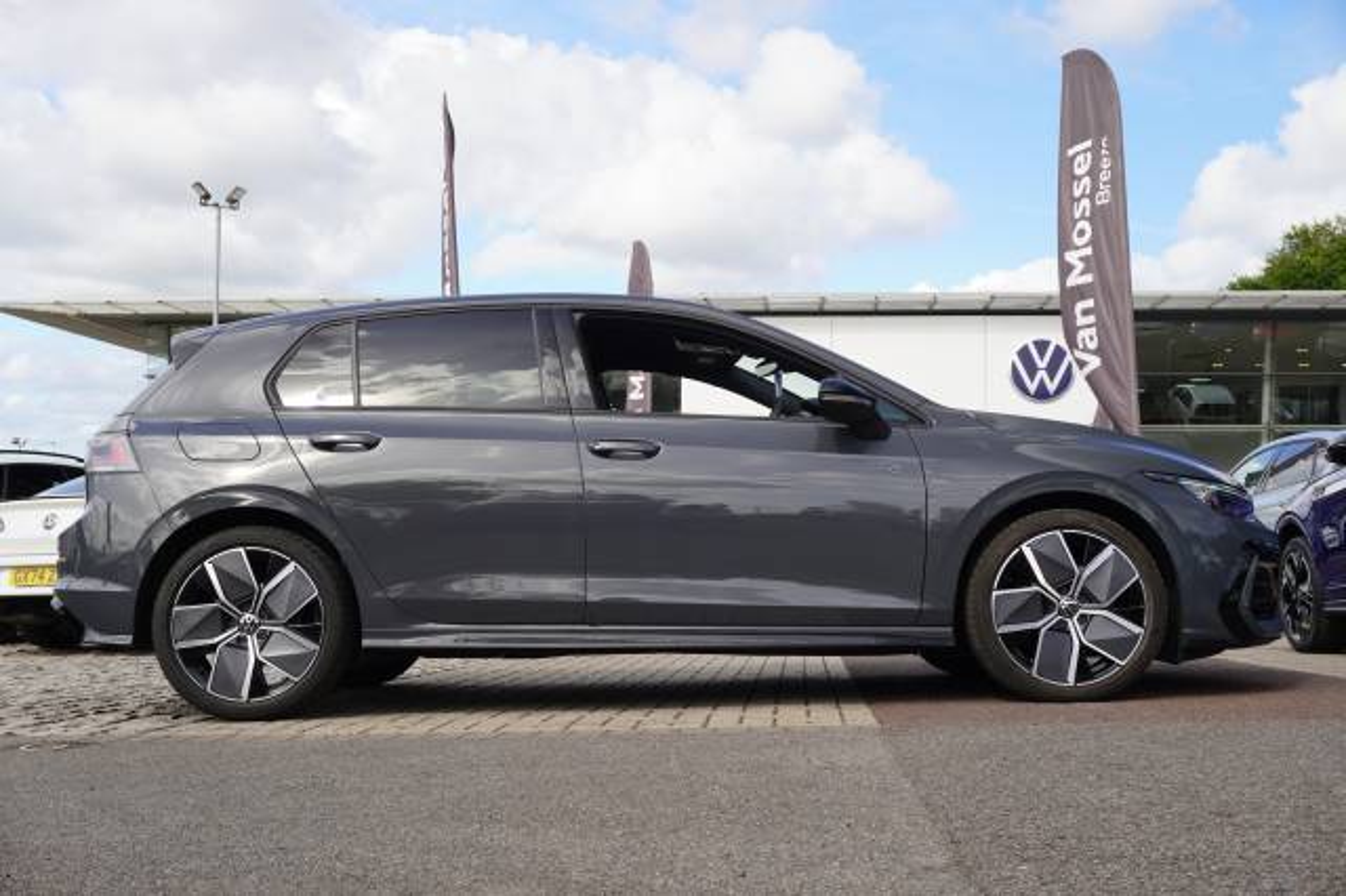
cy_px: 448
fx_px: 1513
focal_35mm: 40
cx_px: 673
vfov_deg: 33.0
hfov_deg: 47.9
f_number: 7.1
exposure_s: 1/100
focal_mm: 27
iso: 100
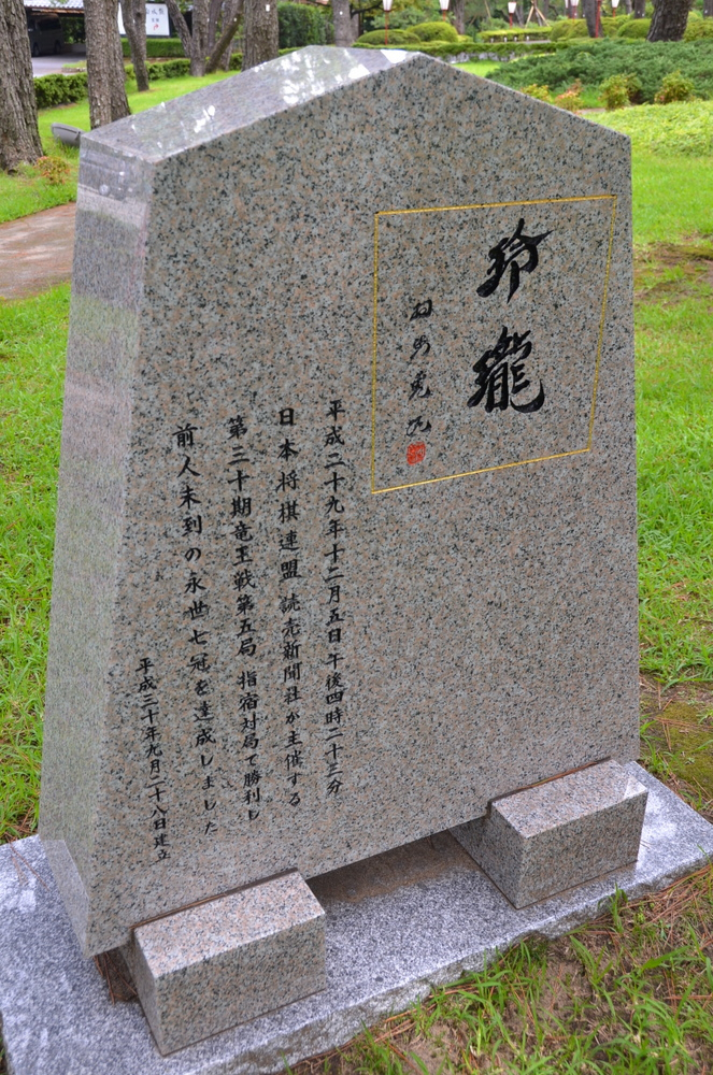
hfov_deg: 36.7
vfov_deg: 53.2
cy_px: 538
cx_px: 356
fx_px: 1074
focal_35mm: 36
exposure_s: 1/125
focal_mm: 24
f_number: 5.6
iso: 250
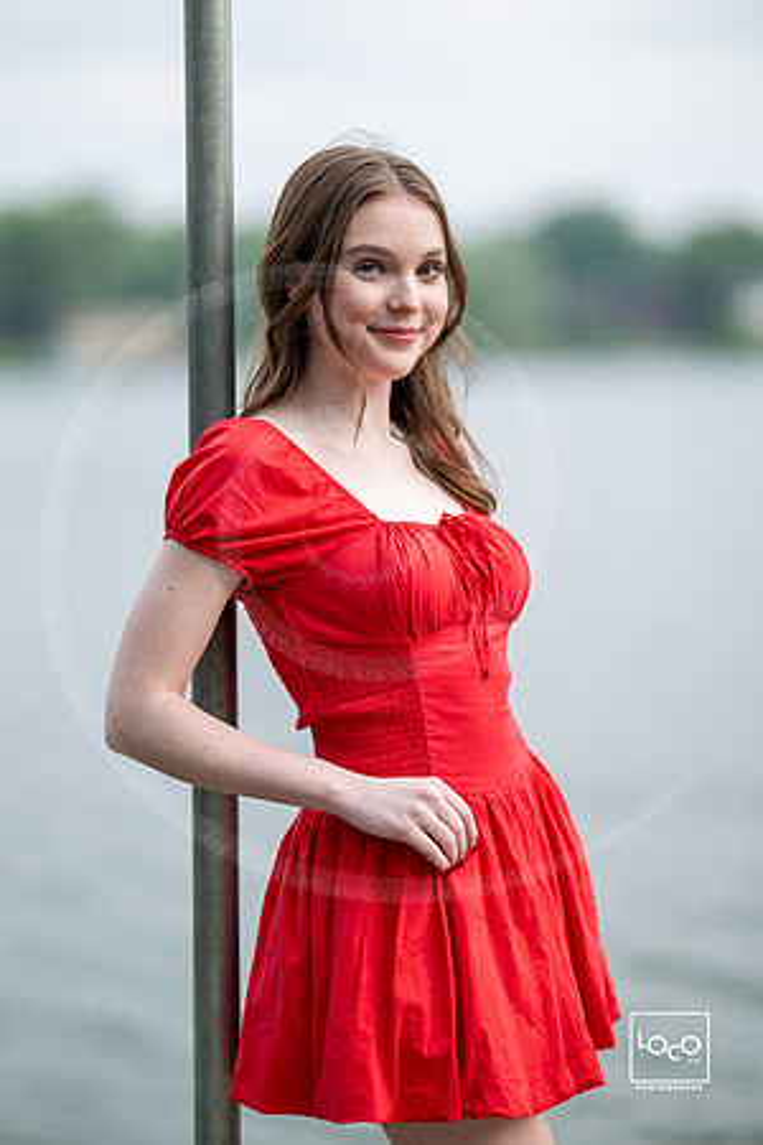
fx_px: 2702
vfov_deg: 23.9
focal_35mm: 85
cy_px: 572
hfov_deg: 16.1
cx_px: 382
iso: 80
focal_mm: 85
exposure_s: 1/200
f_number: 1.2
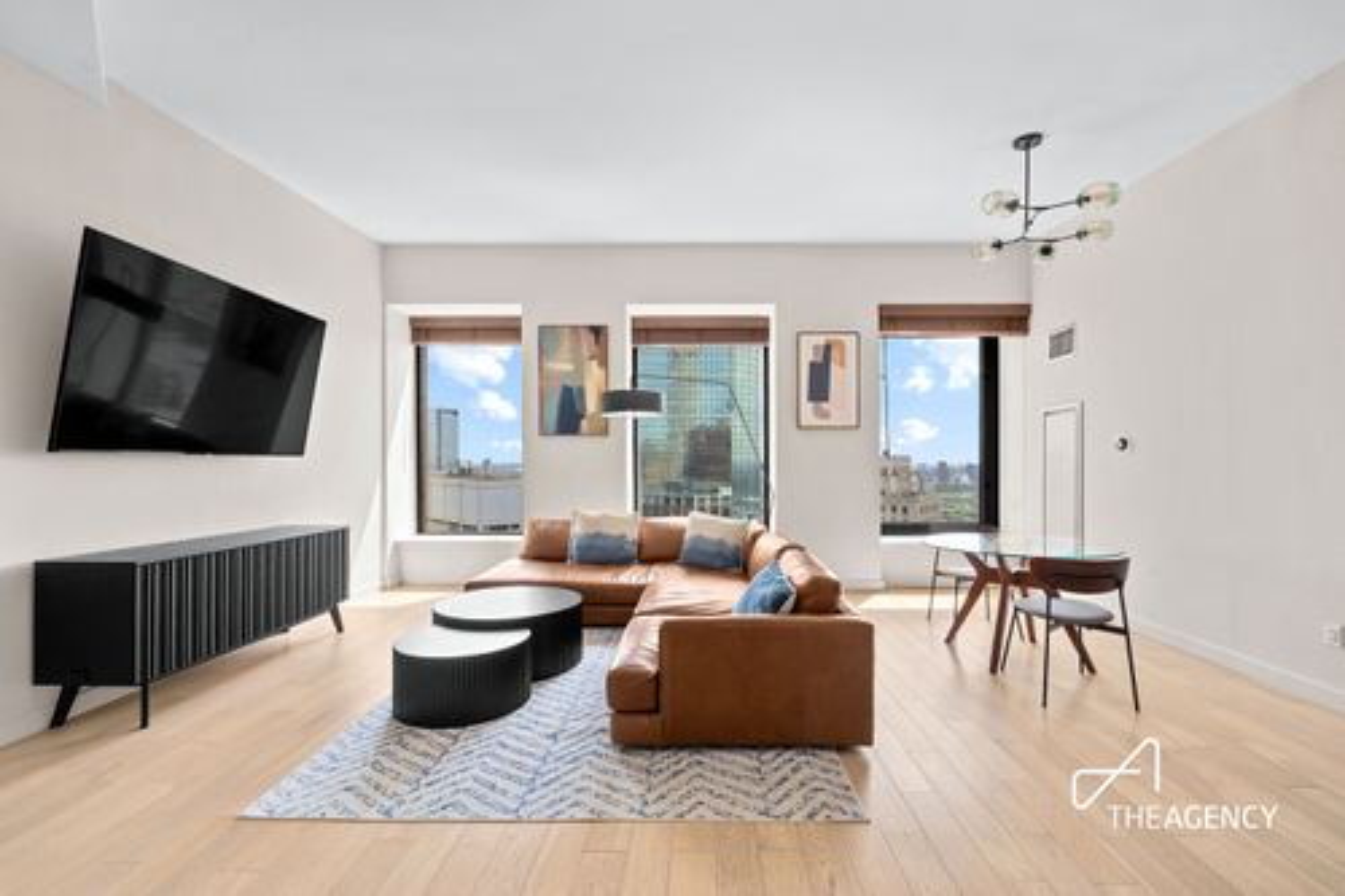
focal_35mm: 14
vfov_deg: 81.2
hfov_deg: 104.3
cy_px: 448
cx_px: 672
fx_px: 523
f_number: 11
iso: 200
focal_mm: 14
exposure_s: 1/4
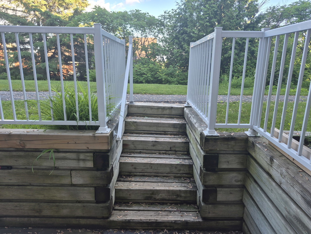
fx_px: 207
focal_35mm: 23
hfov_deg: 73.9
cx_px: 156
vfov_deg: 58.9
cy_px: 117
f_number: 1.8
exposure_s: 1/180
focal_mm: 5.4
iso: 40
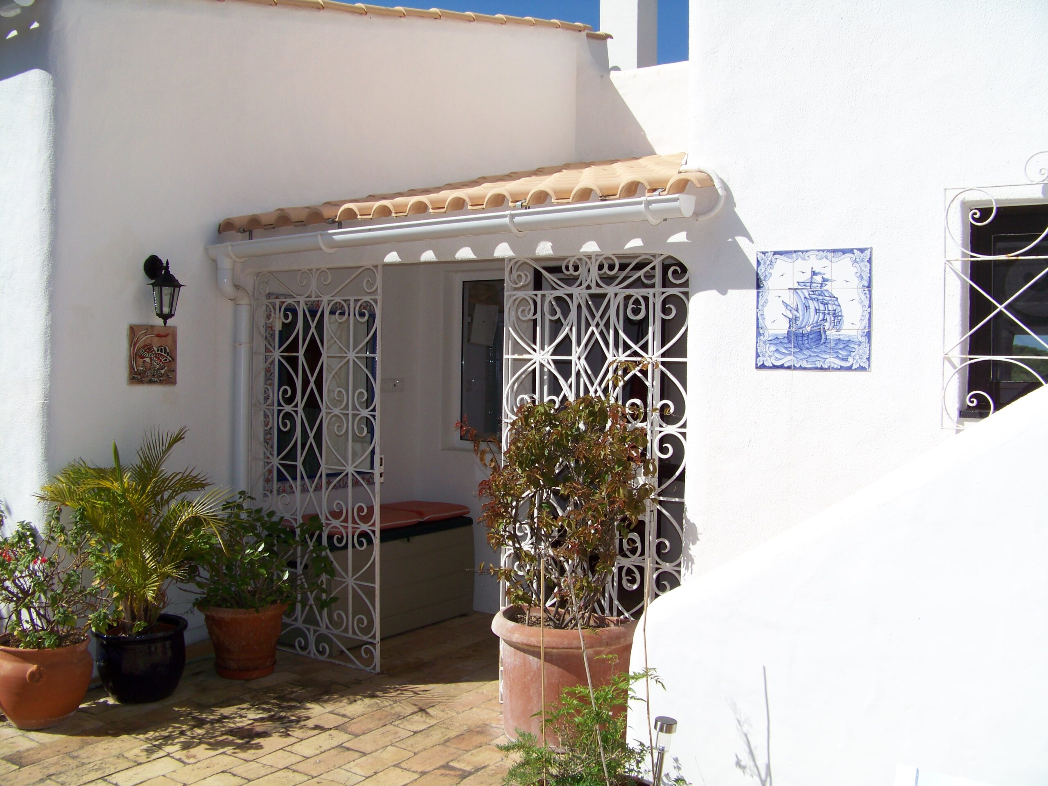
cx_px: 524
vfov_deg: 39.7
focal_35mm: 36
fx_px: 1090
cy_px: 393
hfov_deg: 51.4
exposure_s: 1/1000
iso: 66
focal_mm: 5.85
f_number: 4
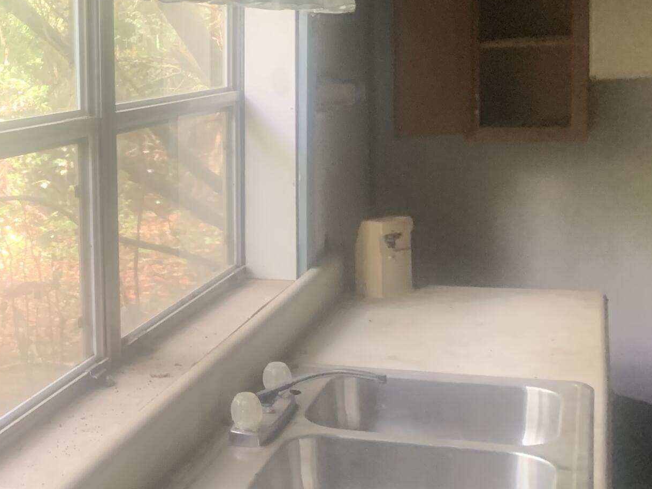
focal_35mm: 64
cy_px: 158
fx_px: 1205
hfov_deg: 28.5
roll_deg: +3.4
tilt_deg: -7.6
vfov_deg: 22.8
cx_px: 7
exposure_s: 1/40
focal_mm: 4.25
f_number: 1.8
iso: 400
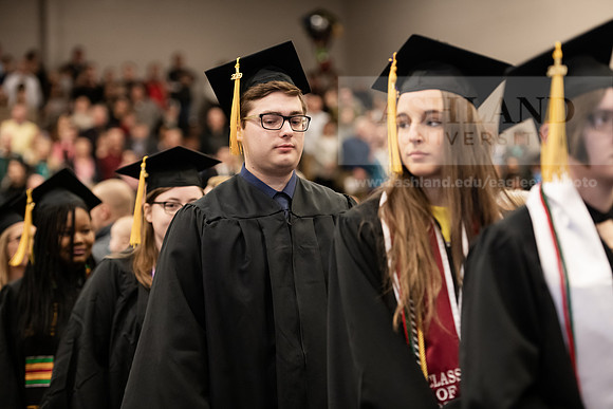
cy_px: 204
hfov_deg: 19.5
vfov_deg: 13.0
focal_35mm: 105
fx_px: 1788
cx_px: 306
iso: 2000
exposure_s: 1/200
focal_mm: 105
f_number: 3.2
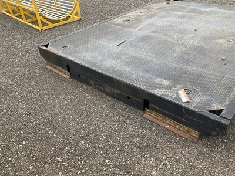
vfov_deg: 48.2
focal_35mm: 29
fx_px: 197
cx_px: 118
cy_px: 88
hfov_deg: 61.7
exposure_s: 1/978
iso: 25
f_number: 1.8
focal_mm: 3
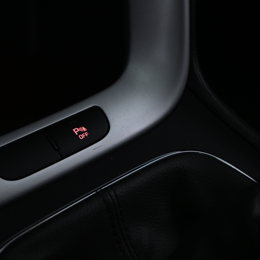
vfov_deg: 38.4
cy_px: 131
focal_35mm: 44
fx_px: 374
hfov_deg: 37.6
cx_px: 71
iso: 1000
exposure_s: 1/10
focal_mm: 22.5
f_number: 4
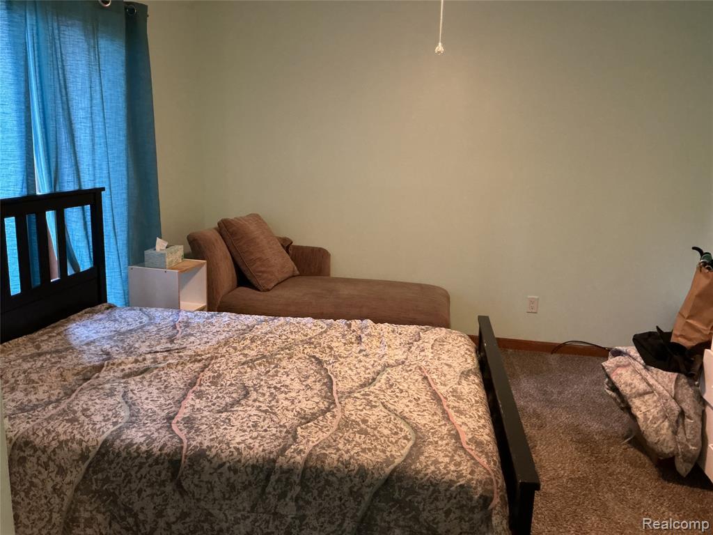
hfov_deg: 61.7
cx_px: 356
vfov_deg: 48.2
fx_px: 597
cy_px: 268
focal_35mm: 29
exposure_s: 1/40
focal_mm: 3
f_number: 1.8
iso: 320
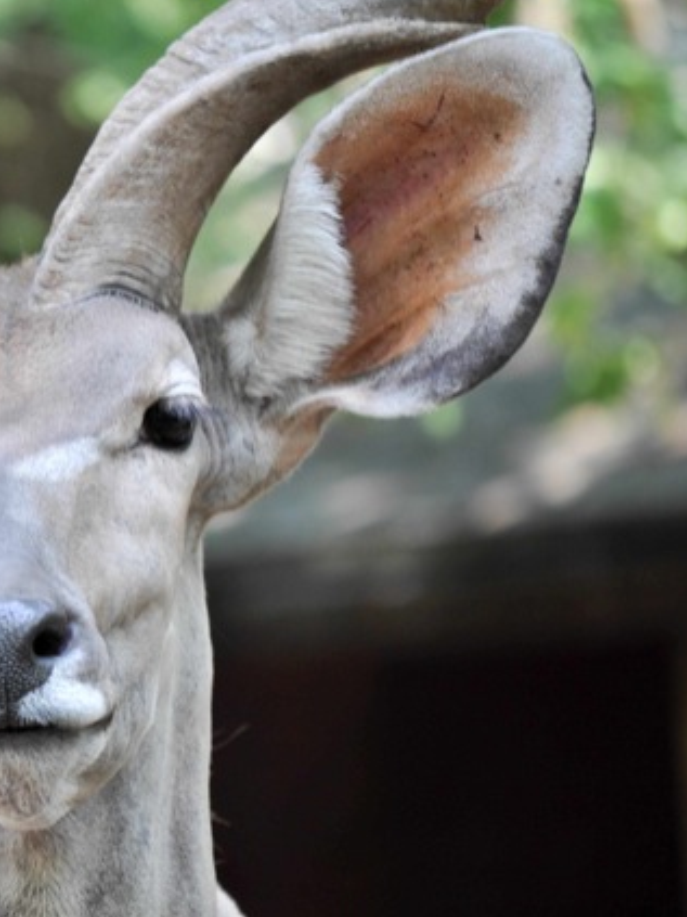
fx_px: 11543
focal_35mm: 436
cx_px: 54
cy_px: 458
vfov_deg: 4.5
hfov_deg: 3.4
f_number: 6.3
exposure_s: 1/50
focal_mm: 200
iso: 250
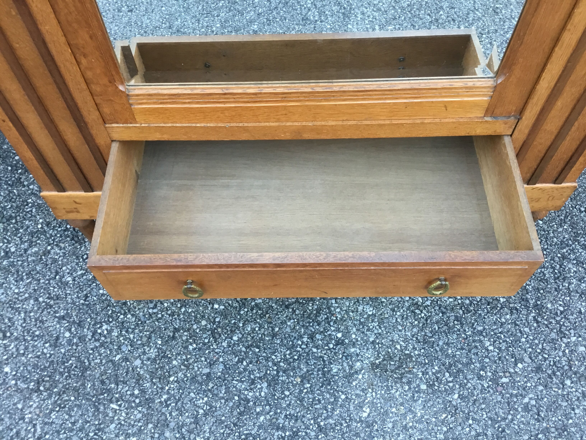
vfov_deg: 45.4
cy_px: 220
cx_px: 293
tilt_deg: -56.4
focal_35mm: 31
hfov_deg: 58.4
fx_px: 525
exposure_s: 1/33
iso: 80
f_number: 2.4
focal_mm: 3.3
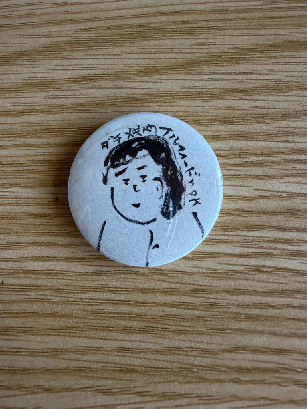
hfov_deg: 53.1
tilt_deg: -79.5
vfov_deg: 67.3
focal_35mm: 26
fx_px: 307
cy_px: 204
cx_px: 154
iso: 320
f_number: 2.2
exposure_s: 1/86
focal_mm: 2.22
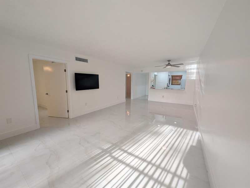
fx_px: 87
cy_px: 94
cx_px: 125
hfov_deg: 110.5
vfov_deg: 94.6
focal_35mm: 12
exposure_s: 1/120
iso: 73
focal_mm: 2.02
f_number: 1.7
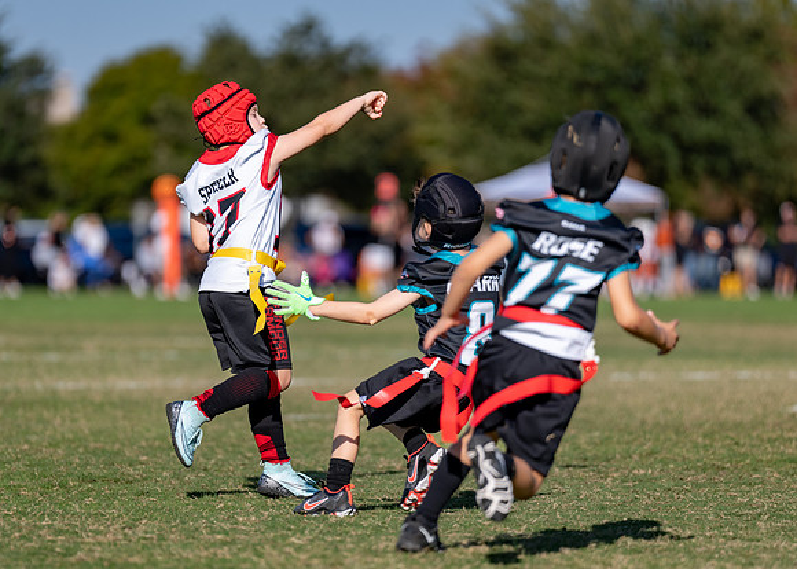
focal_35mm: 272
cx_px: 332
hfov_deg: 7.4
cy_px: 343
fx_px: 6166
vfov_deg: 5.3
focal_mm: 200
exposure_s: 1/2500
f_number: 2.8
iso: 100
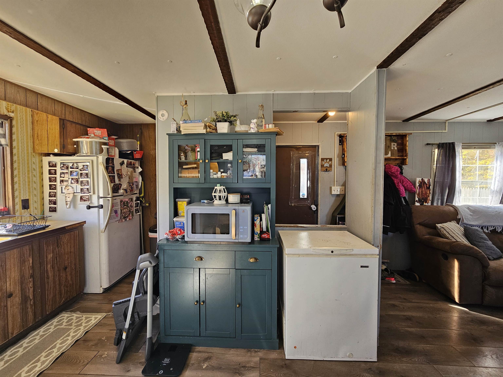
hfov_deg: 106.2
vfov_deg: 89.9
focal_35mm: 13
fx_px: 189
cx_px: 252
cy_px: 188
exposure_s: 1/60
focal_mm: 2.2
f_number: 2.2
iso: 80
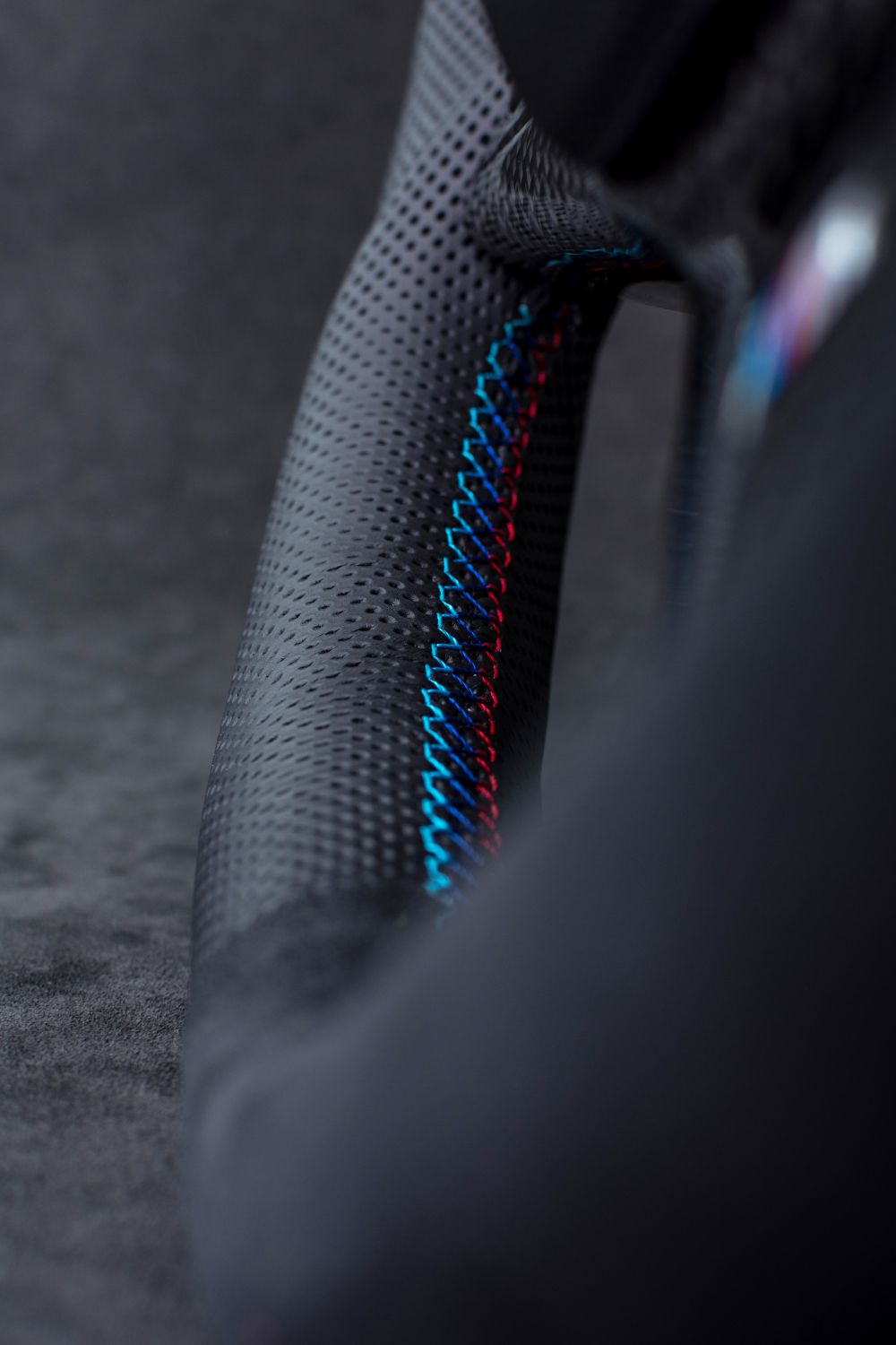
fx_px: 1960
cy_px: 672
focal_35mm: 52
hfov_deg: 25.8
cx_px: 448
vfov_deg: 37.9
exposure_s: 1/125
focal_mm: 35
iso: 100
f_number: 5.6
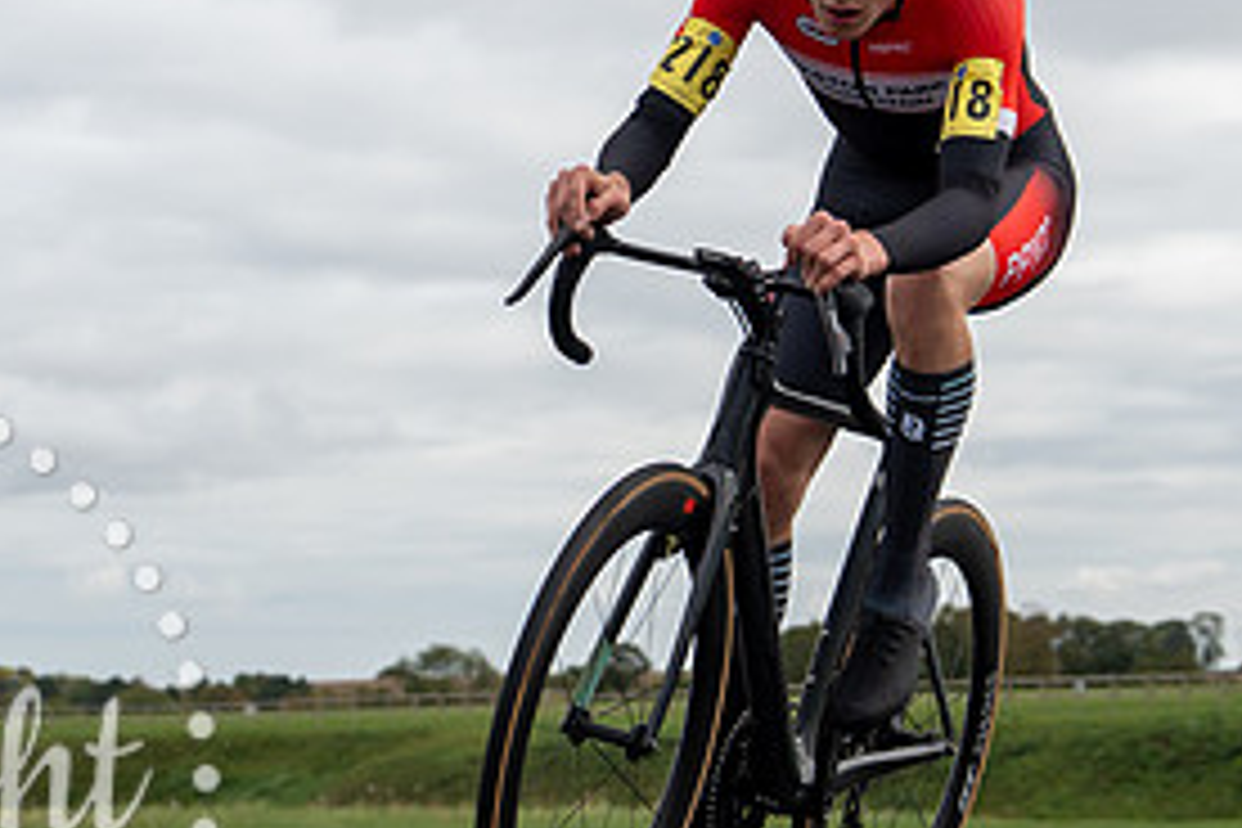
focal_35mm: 151
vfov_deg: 9.1
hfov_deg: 13.6
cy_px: 563
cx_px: 368
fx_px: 5209
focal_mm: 39
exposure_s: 1/1000
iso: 100
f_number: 3.5
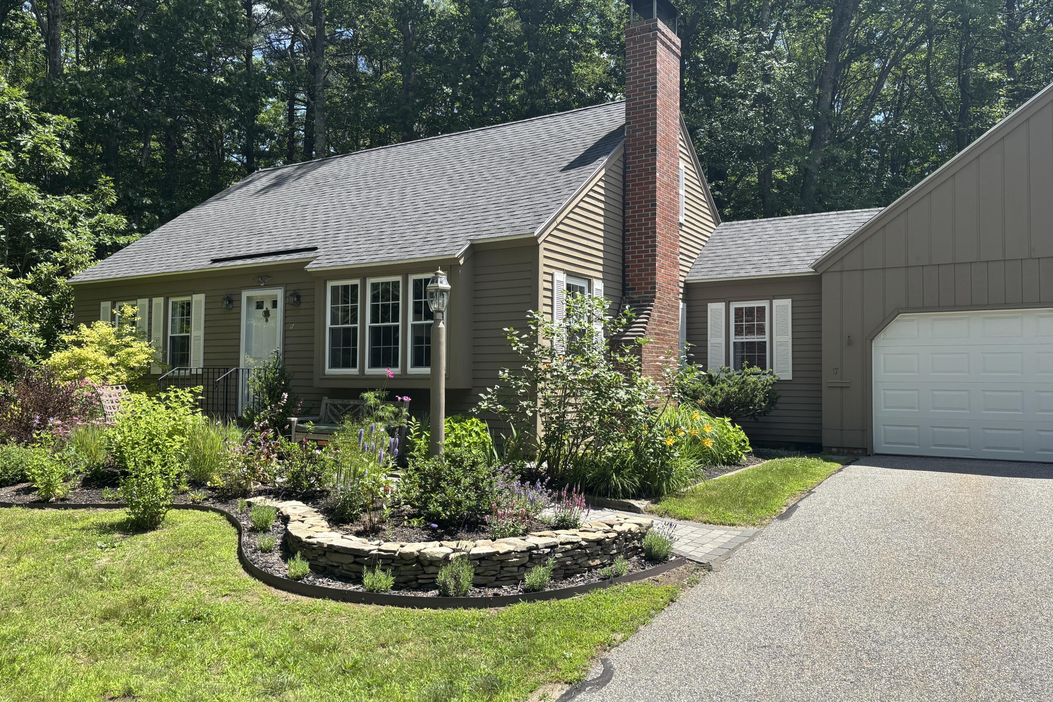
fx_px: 819
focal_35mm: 28
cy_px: 354
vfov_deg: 46.4
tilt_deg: +2.0
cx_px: 512
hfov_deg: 65.5
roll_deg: -0.5
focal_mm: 5.96
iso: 50
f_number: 1.6
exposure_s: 1/1751
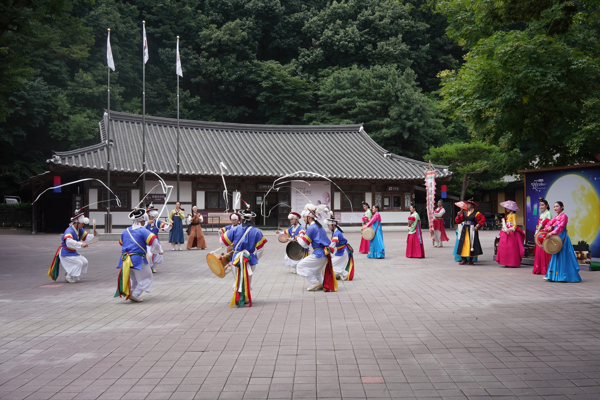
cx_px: 300
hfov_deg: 54.4
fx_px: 583
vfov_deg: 37.9
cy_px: 200
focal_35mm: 35
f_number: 14
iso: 800
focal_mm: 35
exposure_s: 1/200
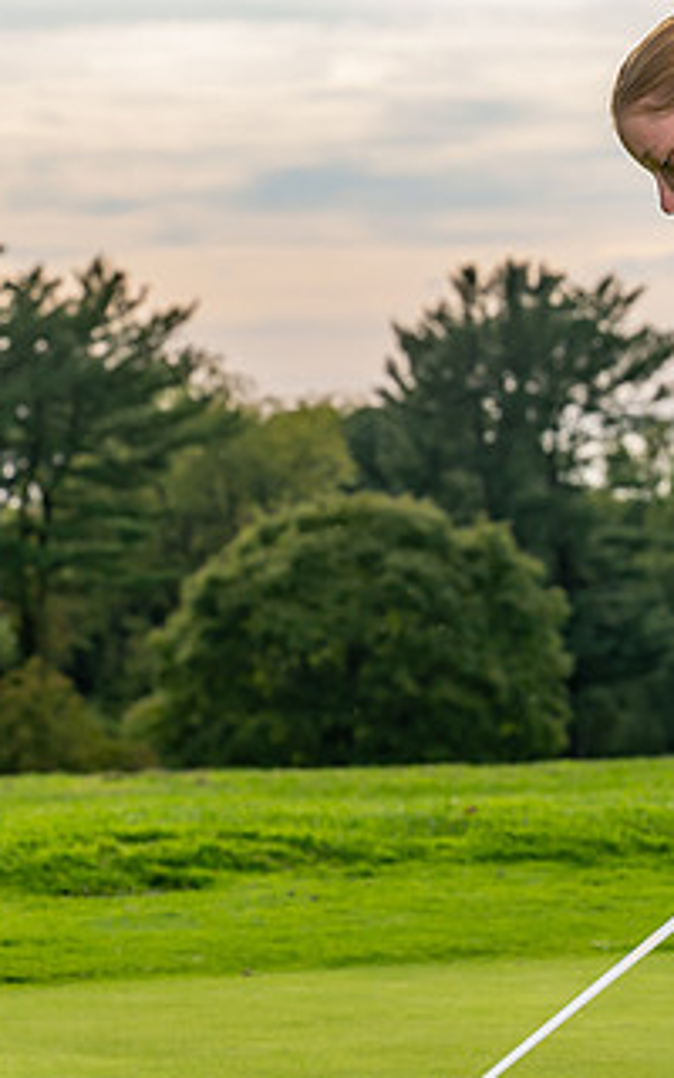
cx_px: 730
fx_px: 6260
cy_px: 420
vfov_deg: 9.8
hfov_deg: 6.1
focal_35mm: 213
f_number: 5.6
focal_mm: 70
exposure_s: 1/320
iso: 80
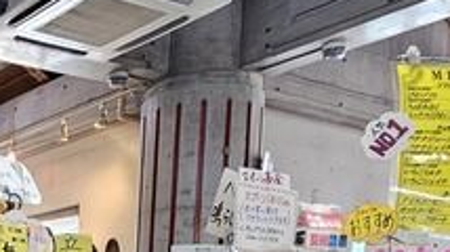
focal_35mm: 54
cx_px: -159
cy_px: 379
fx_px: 644
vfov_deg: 19.3
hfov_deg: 29.5
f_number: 2.2
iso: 200
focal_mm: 2.2
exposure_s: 1/50
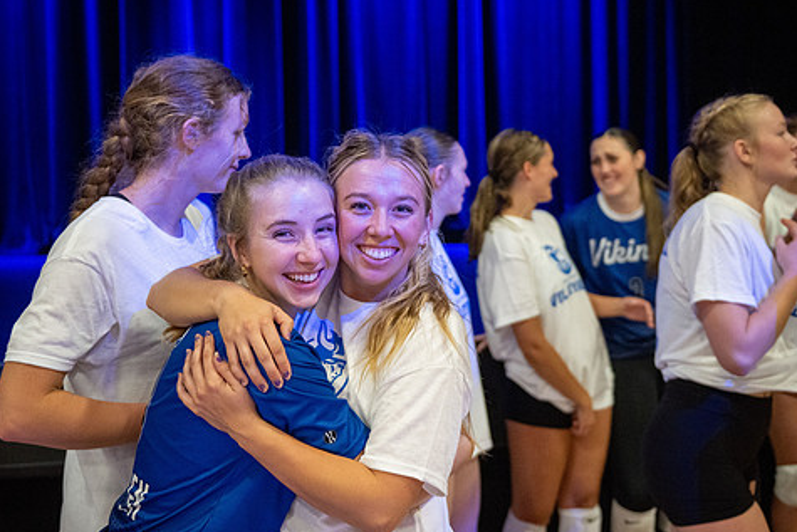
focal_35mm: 44
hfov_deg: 44.5
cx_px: 391
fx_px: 974
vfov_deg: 30.5
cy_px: 224
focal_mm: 36
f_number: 2.8
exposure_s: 1/400
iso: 5000
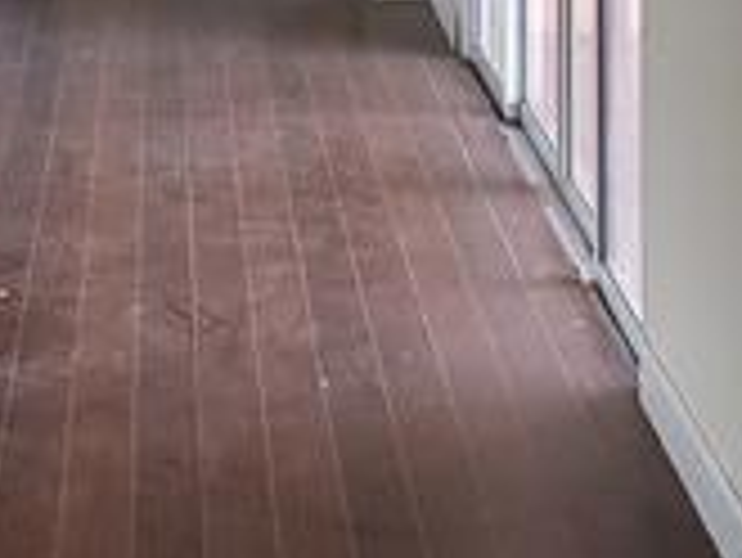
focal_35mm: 116
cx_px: 283
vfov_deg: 11.9
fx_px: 2488
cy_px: -407
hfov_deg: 16.9
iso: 40
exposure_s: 1/50
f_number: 1.8
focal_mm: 3
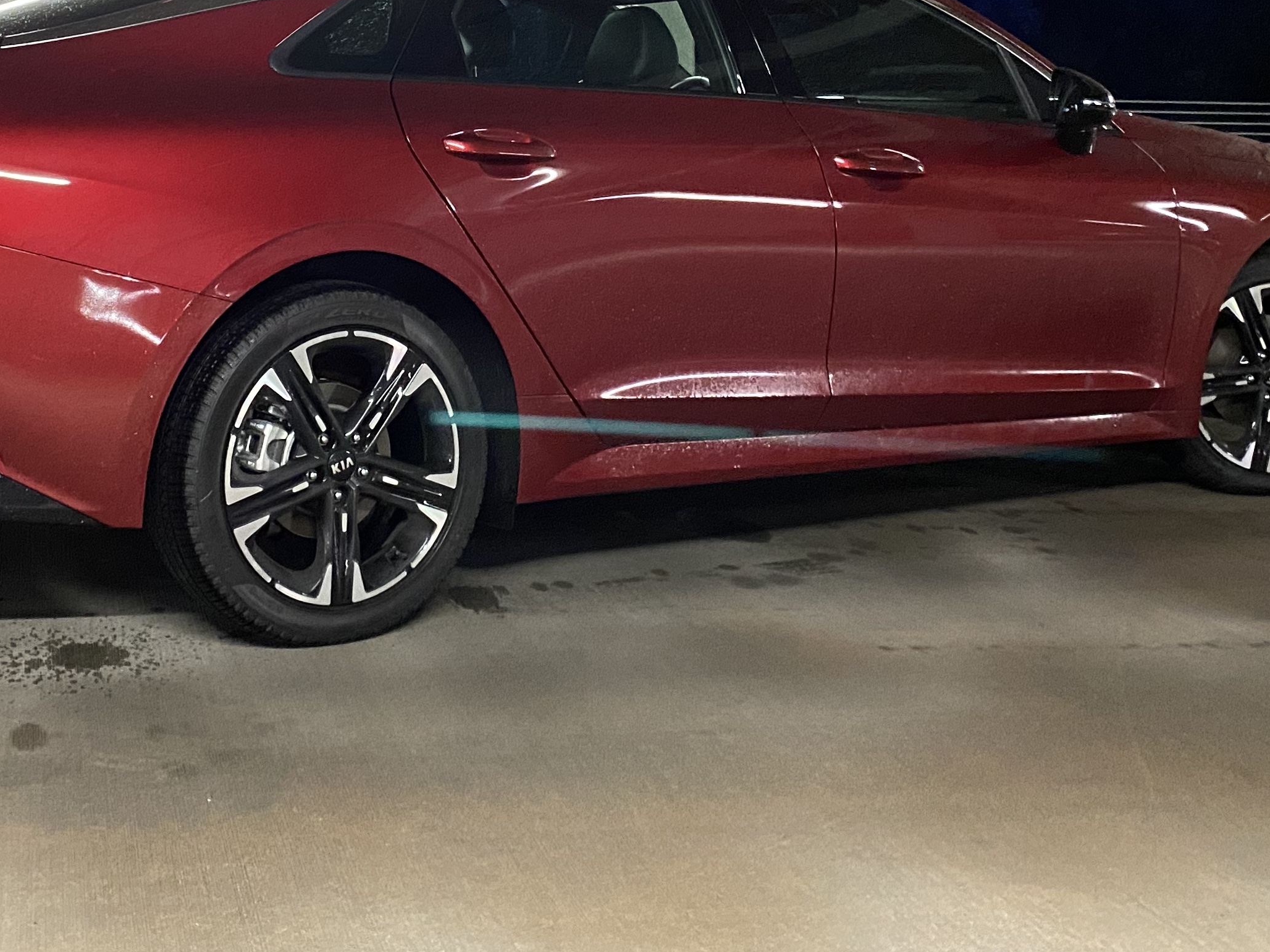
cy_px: 80
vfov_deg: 27.4
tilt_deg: +0.3
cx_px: 414
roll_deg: -1.1
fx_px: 1871
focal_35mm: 51
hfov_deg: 37.1
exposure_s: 1/29
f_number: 1.8
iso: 640
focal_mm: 4.25
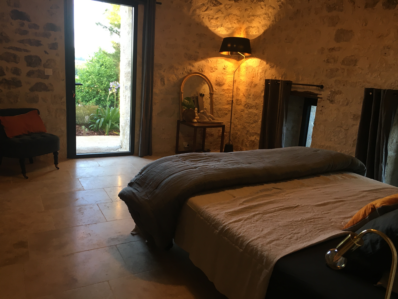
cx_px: 199
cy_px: 150
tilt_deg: -11.7
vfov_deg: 48.2
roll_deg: -3.8
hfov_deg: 61.7
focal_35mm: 29
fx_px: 333
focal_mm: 4.15
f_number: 2.2
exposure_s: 1/33
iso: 80
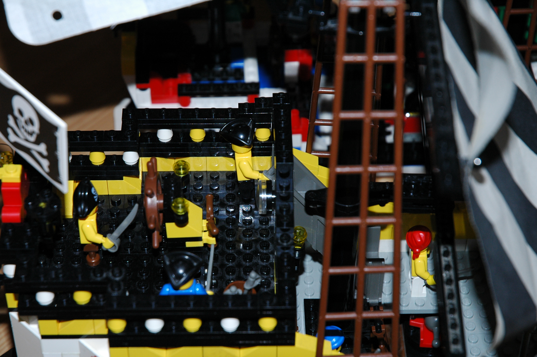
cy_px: 178
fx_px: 1565
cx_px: 268
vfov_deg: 13.0
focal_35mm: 105
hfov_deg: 19.5
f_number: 7.1
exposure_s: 1/125
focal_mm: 70
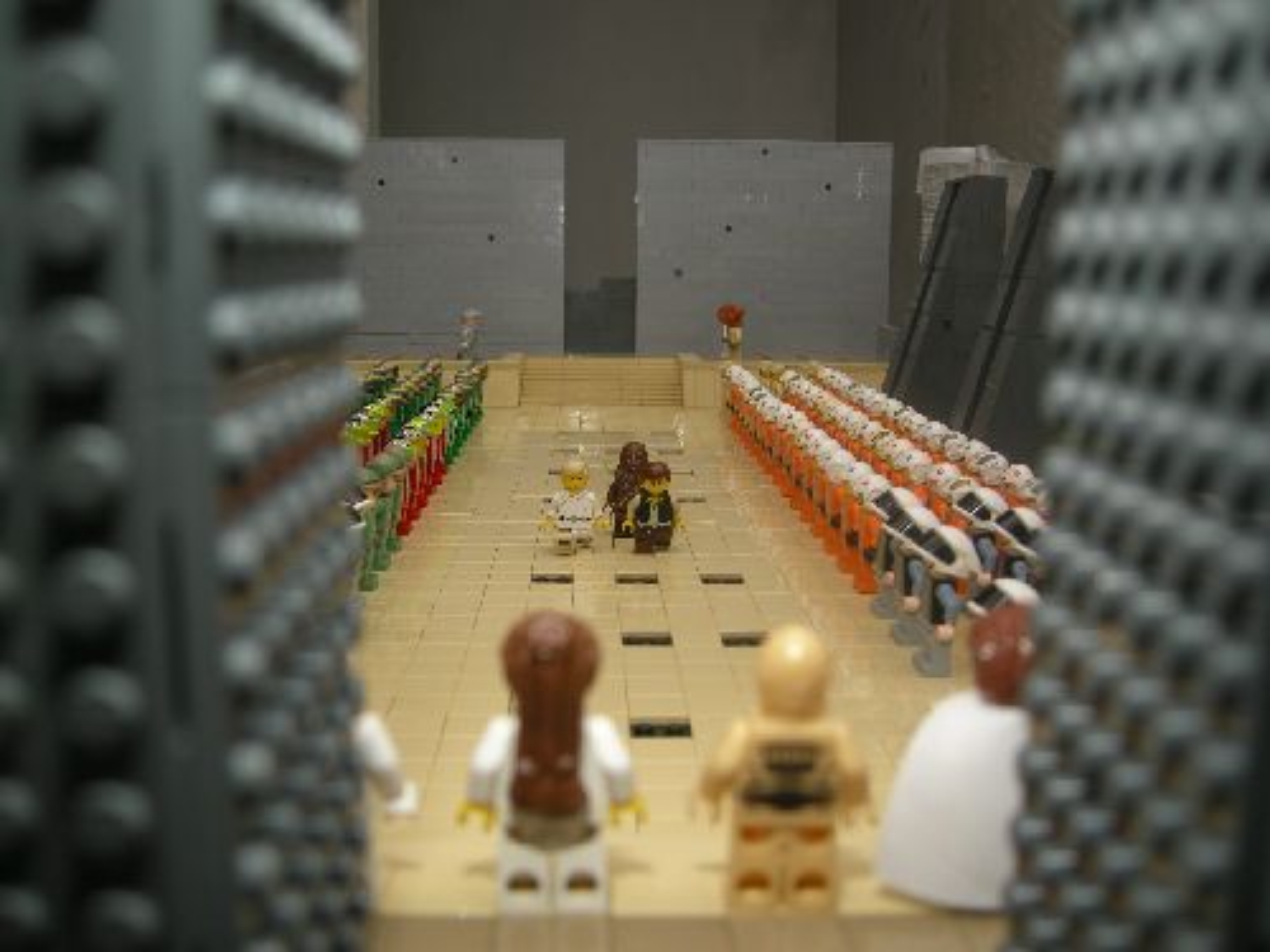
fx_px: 1321
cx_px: 635
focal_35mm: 36
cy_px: 476
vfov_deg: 39.7
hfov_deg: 51.4
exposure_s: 1/60
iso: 64
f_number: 2.7
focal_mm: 7.5
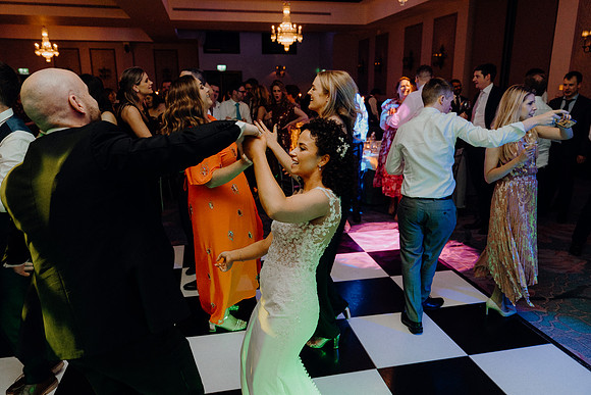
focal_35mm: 26
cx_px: 296
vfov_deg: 49.6
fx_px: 427
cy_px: 198
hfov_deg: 69.4
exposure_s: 1/160
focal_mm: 26
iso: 2500
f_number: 3.5
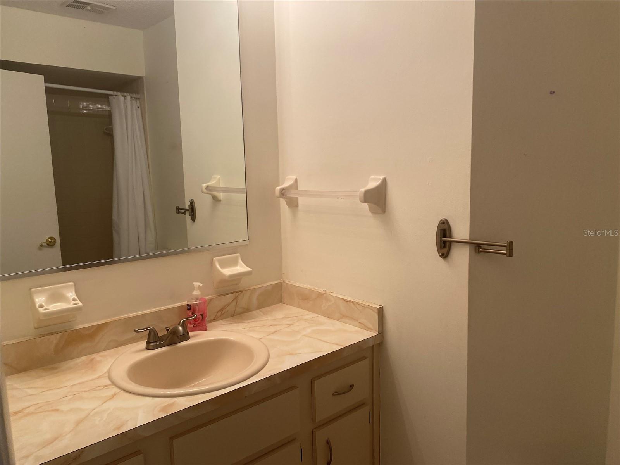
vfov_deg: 53.1
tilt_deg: -8.2
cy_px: 232
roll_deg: +1.5
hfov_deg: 67.3
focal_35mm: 26
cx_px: 310
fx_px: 466
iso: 100
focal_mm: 4.25
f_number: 1.8
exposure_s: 1/120
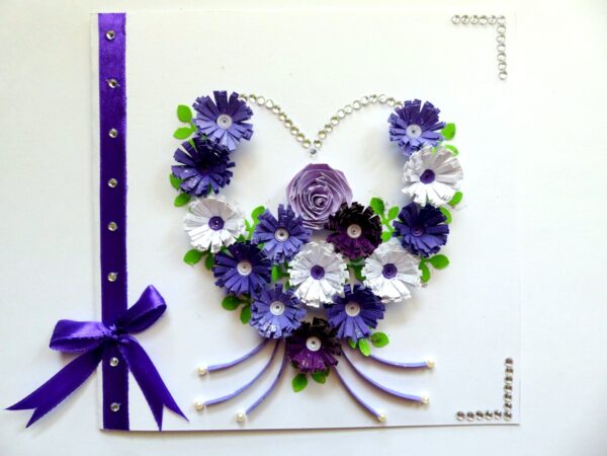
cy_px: 228
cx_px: 304
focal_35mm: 25
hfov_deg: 69.4
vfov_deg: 54.9
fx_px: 438
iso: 100
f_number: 2.8
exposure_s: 1/80
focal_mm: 4.5
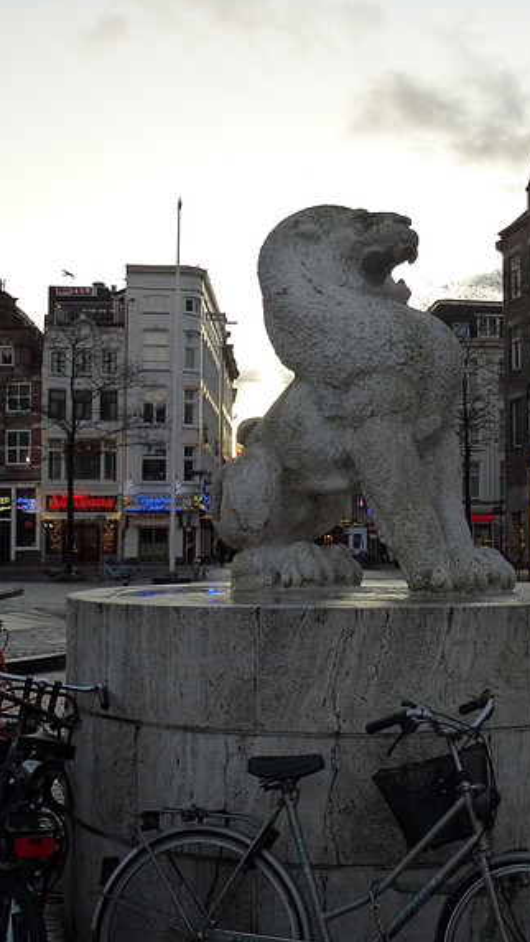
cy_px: 473
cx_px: 356
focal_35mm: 42
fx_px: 1049
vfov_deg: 48.3
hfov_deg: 28.2
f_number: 3.8
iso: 250
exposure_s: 1/80
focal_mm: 6.8
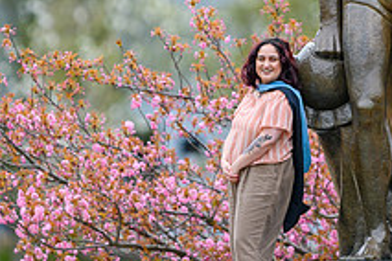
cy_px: 44
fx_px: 12706
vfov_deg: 1.2
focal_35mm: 1167
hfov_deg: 1.8
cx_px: 244
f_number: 2.8
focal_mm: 400
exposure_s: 1/1250
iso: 125
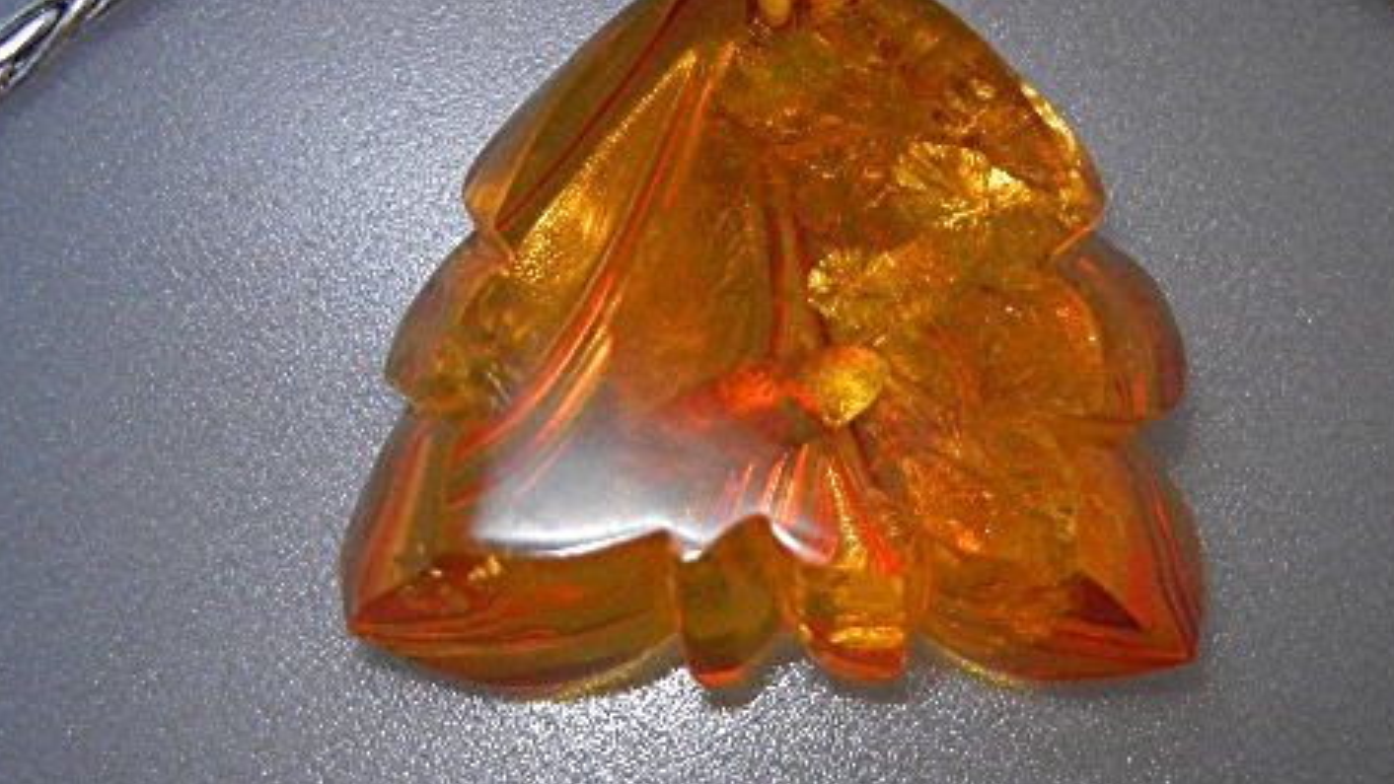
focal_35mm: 77
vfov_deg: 15.7
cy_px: 278
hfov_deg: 27.5
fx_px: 2846
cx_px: 820
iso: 670
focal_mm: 9.3
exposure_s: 1/30
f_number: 7.8
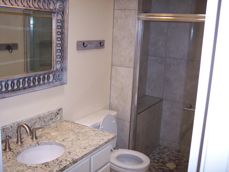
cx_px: 114
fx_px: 258
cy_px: 86
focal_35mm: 39
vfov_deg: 36.8
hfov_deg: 47.9
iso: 100
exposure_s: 1/60
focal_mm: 8
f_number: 2.8
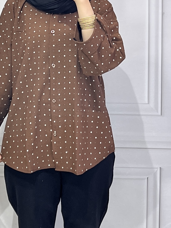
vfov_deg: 39.3
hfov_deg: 31.3
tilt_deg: -6.9
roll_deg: +0.3
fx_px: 303
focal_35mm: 46
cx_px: 56
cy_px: 39
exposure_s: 1/100
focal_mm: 5.1
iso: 125
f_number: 1.6
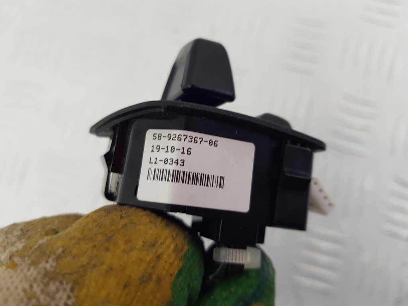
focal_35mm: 26
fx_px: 306
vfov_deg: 53.1
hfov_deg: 67.3
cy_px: 153
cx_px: 204
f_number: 1.7
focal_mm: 4.2
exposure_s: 1/100
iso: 80
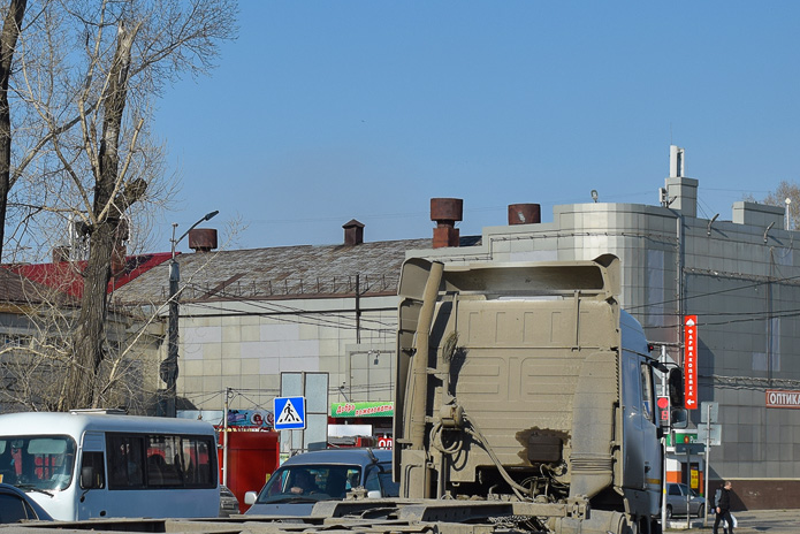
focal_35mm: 88
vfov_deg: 15.5
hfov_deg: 22.9
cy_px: 358
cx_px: 203
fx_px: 1956
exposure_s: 1/1000
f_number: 5.6
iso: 100
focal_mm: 34
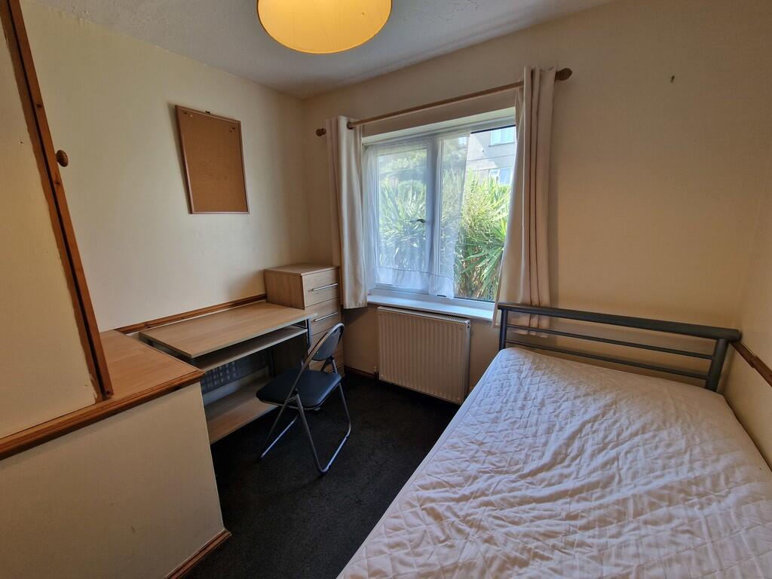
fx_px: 290
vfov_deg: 89.9
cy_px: 290
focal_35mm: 13
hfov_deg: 106.2
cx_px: 386
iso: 64
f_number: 2.2
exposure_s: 1/60
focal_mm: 2.2
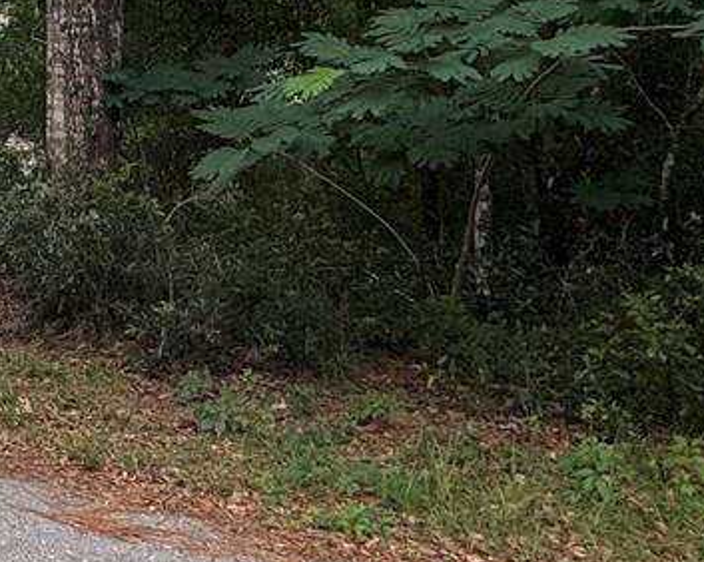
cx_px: -225
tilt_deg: +5.3
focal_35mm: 62
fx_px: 1291
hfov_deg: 25.8
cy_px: -38
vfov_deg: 23.3
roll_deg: -0.5
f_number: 2.2
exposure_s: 1/99
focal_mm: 2.22
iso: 50
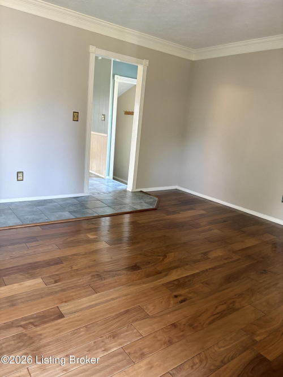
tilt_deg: -12.5
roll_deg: -6.1
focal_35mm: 26
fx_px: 284
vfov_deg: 67.3
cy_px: 188
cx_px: 142
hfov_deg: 53.0
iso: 250
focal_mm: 5.96
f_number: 1.6
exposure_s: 1/60
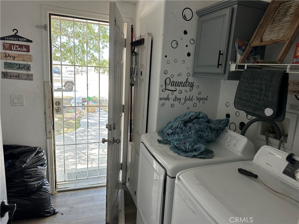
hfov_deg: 71.6
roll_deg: -4.0
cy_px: 112
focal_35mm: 24
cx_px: 150
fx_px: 207
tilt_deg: -12.2
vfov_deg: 56.8
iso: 160
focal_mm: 6.86
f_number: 1.78
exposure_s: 1/121
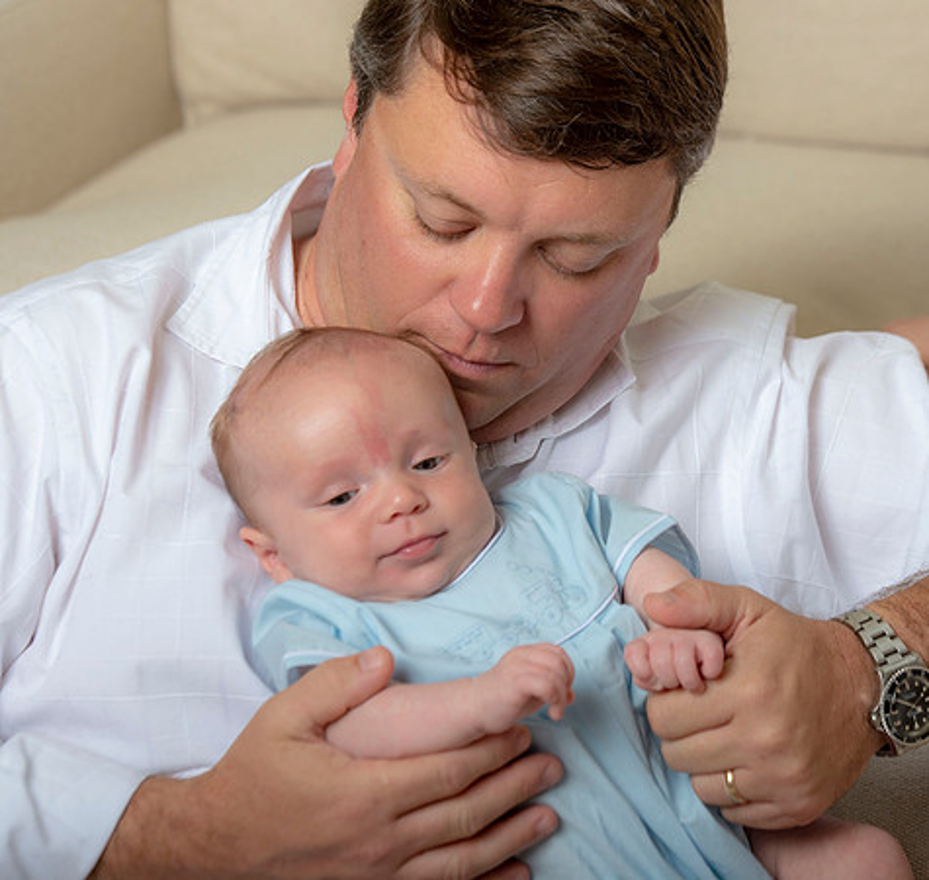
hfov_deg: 12.9
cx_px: 530
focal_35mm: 139
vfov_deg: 12.2
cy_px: 440
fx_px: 4111
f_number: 5.6
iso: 250
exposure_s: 1/200
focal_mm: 112
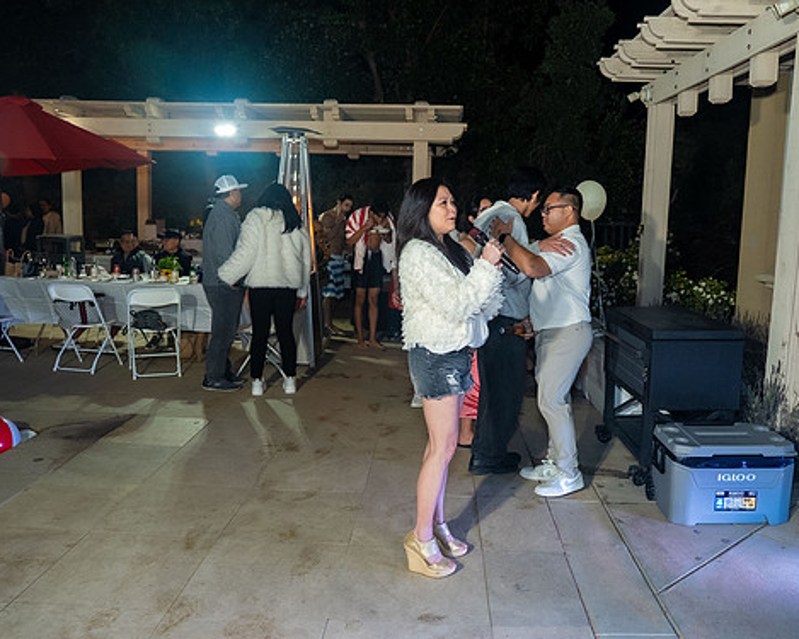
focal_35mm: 29
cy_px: 313
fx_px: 686
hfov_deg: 60.4
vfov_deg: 50.0
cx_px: 421
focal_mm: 25
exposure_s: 1/160
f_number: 2.8
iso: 1600
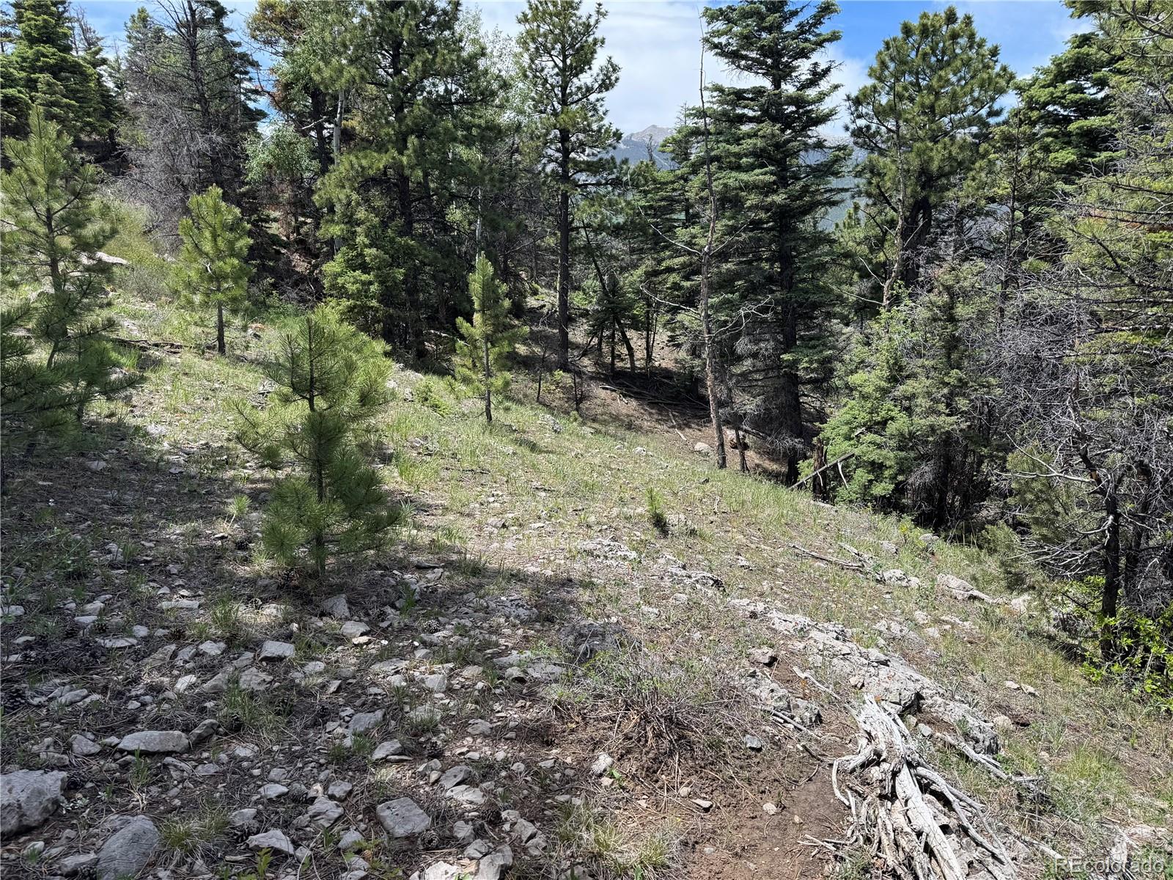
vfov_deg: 56.8
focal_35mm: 24
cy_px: 440
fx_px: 813
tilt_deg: -12.5
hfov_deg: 71.6
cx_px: 586
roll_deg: +2.1
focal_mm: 6.76
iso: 80
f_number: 1.78
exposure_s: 1/1869
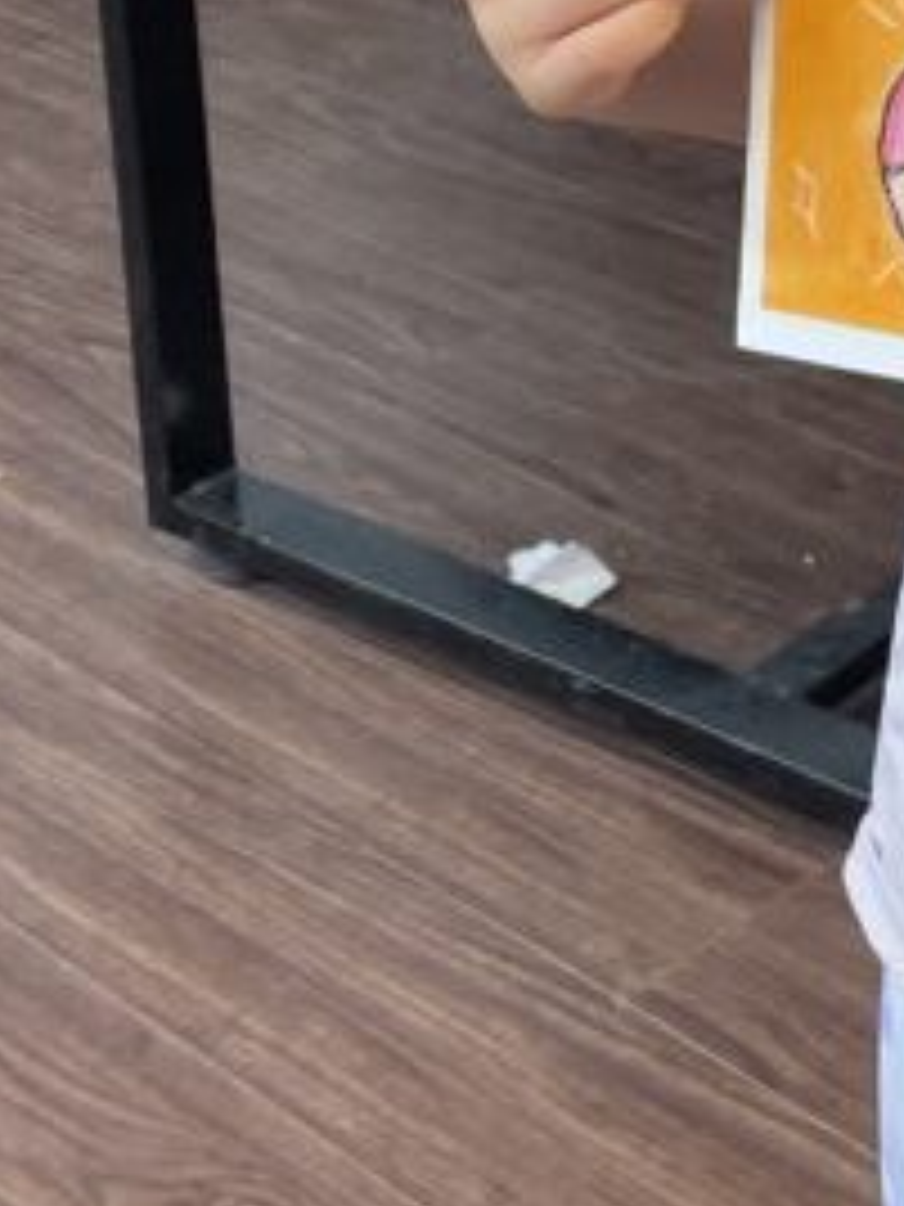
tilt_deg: -15.6
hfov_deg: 14.5
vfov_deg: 19.1
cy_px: -248
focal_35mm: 97
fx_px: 3378
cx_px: 1201
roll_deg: +0.8
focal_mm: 4.2
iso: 64
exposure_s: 1/100
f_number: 1.6
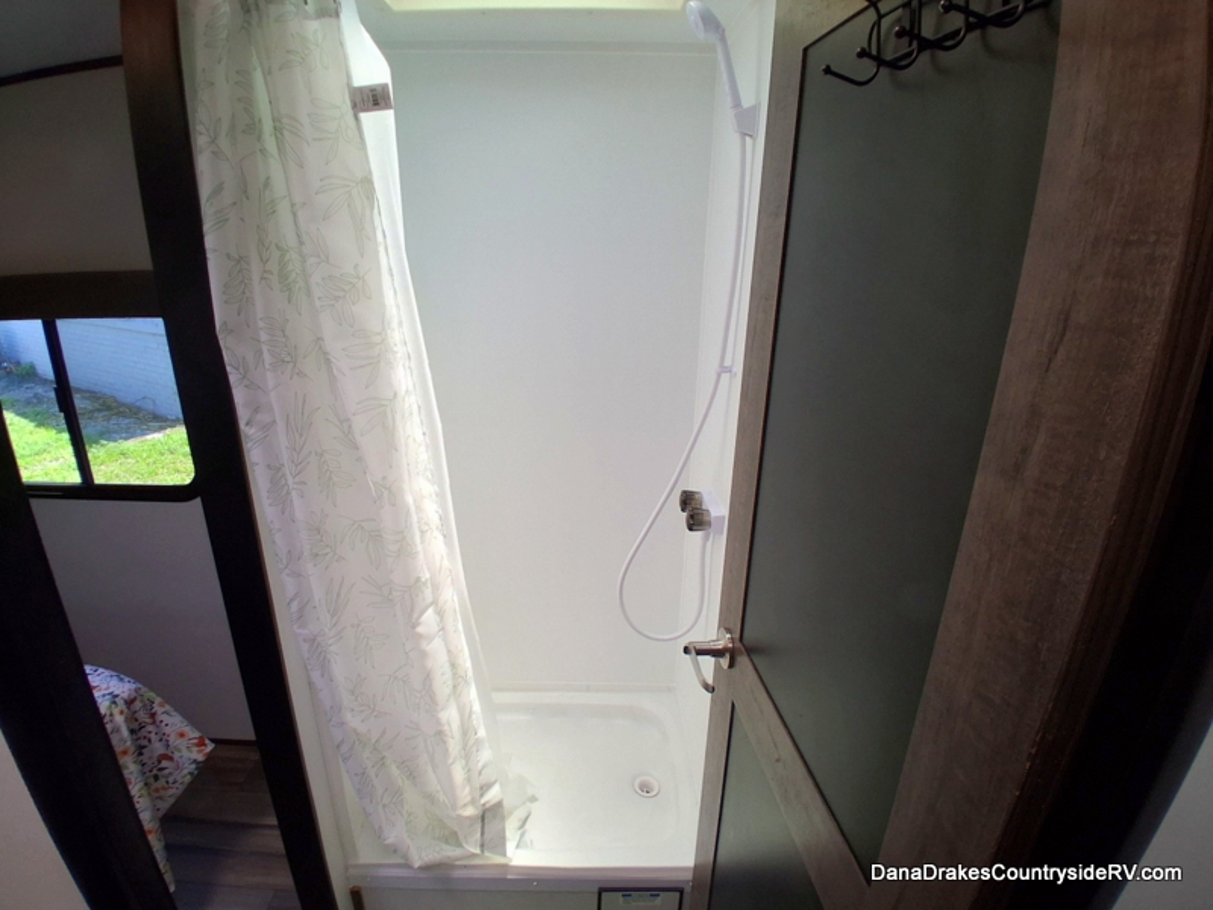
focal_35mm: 17
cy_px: 455
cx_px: 606
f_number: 2.2
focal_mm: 1.4
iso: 125
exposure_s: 1/60
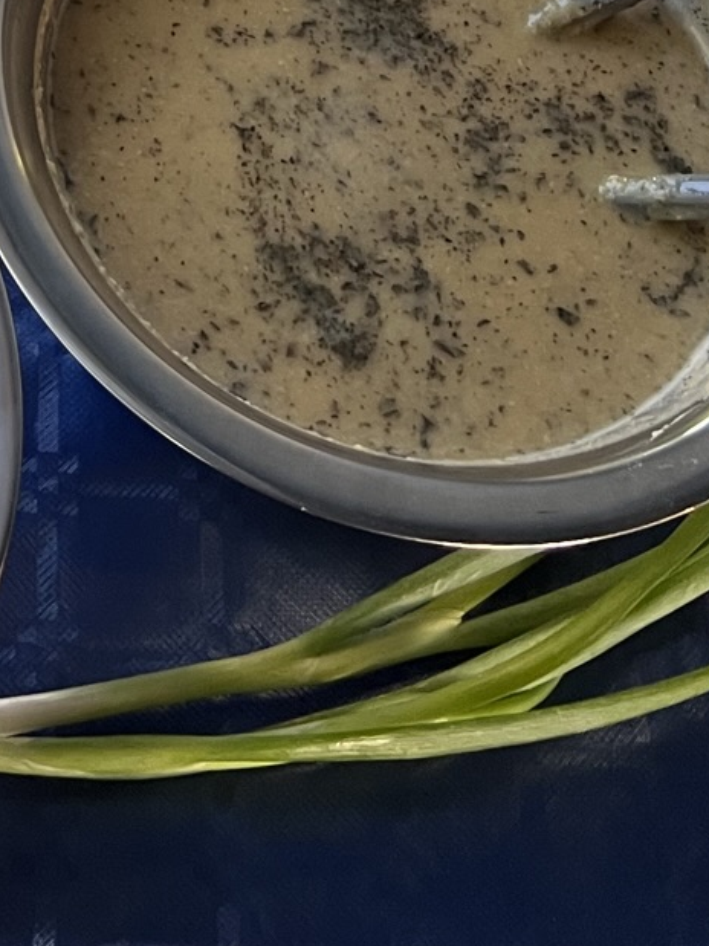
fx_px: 2349
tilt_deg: -41.8
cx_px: -76
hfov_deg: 16.6
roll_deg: -1.4
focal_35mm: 86
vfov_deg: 19.0
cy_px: -611
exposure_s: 1/50
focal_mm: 5.7
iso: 250
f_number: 1.5
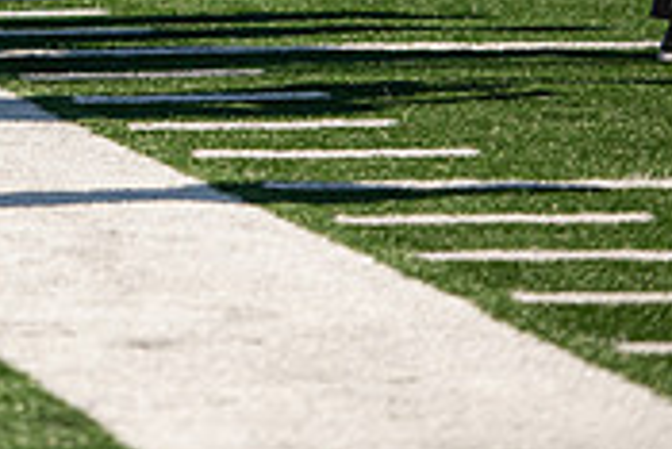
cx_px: -407
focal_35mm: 463
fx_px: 8650
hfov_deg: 4.4
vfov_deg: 3.0
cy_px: -286
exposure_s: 1/2000
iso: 125
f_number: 3.5
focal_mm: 140
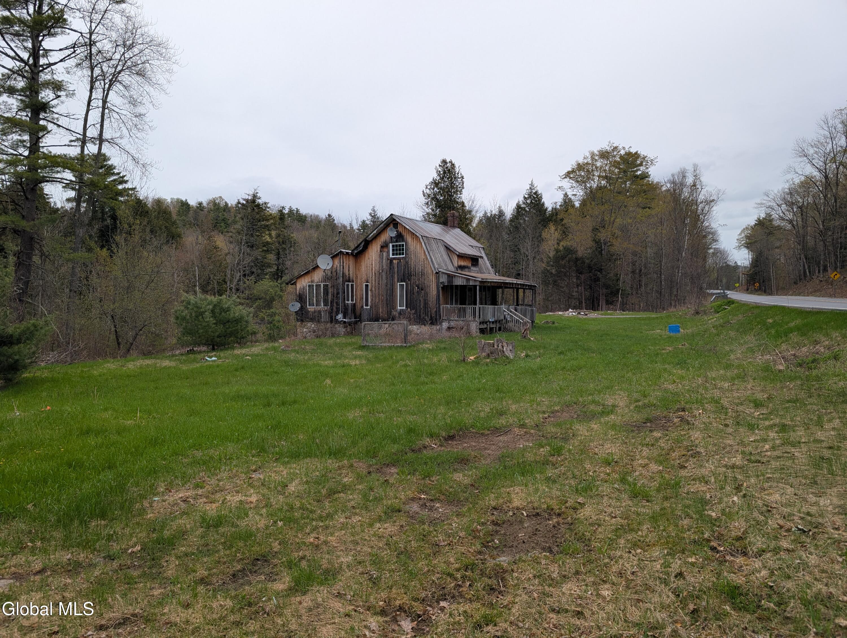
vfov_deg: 56.9
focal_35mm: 24
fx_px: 588
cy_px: 319
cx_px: 424
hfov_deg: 71.5
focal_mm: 6.9
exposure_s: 1/327
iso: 22
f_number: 1.68
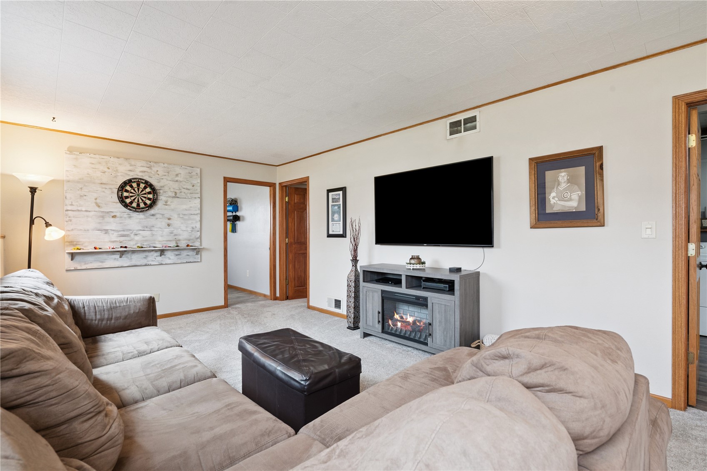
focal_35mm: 16
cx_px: 354
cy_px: 236
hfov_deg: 96.7
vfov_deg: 73.7
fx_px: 314
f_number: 9
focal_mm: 16
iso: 400
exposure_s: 1/5
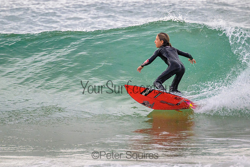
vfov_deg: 1.4
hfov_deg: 2.1
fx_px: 6704
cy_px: 69
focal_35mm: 965
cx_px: 118
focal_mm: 800
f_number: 11
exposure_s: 1/2000
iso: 2800
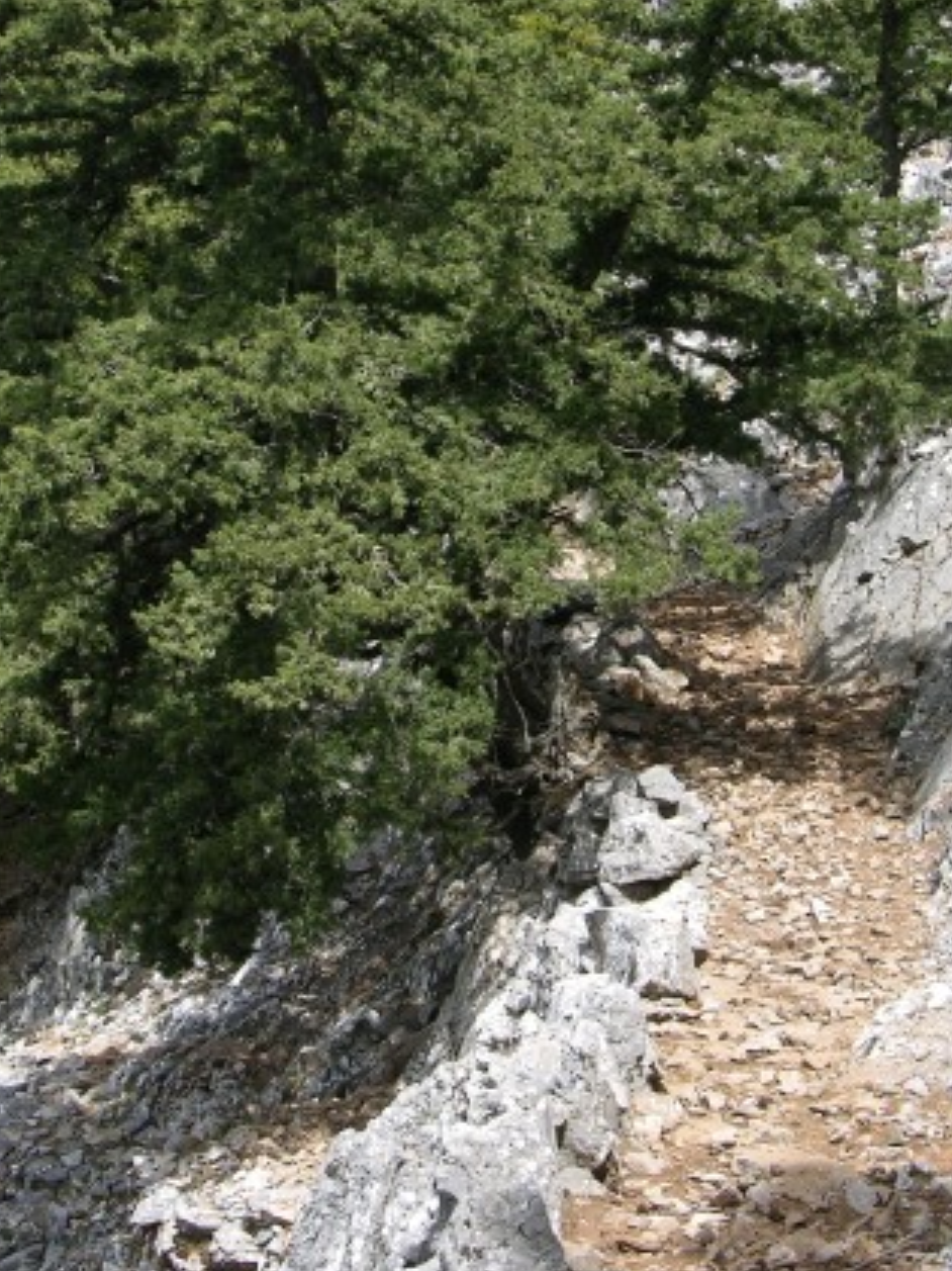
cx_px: 485
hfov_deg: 14.9
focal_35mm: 99
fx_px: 3632
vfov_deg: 19.8
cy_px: 482
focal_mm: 13.7
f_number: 4.4
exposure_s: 1/223
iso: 50
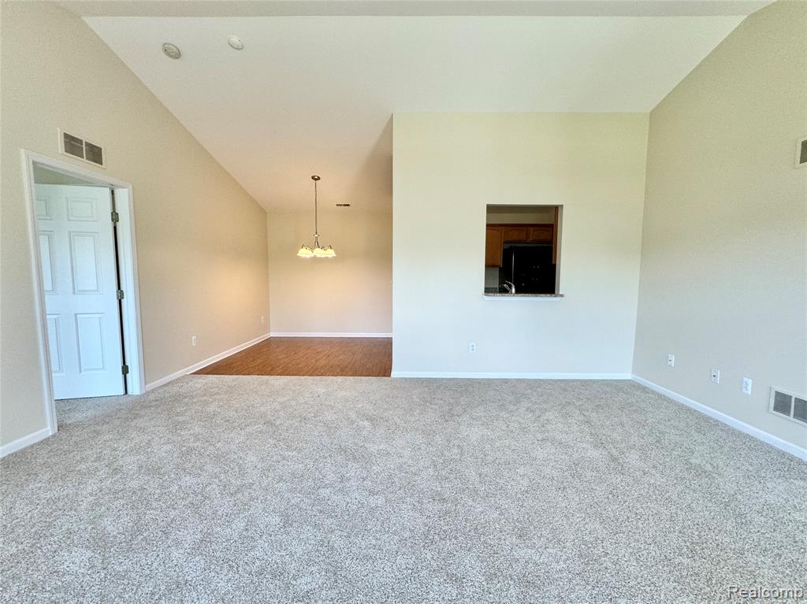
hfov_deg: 102.1
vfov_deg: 85.6
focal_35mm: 14
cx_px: 404
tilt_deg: -5.4
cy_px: 302
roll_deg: +1.9
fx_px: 326
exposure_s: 1/120
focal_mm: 2.22
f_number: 2.2
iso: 100
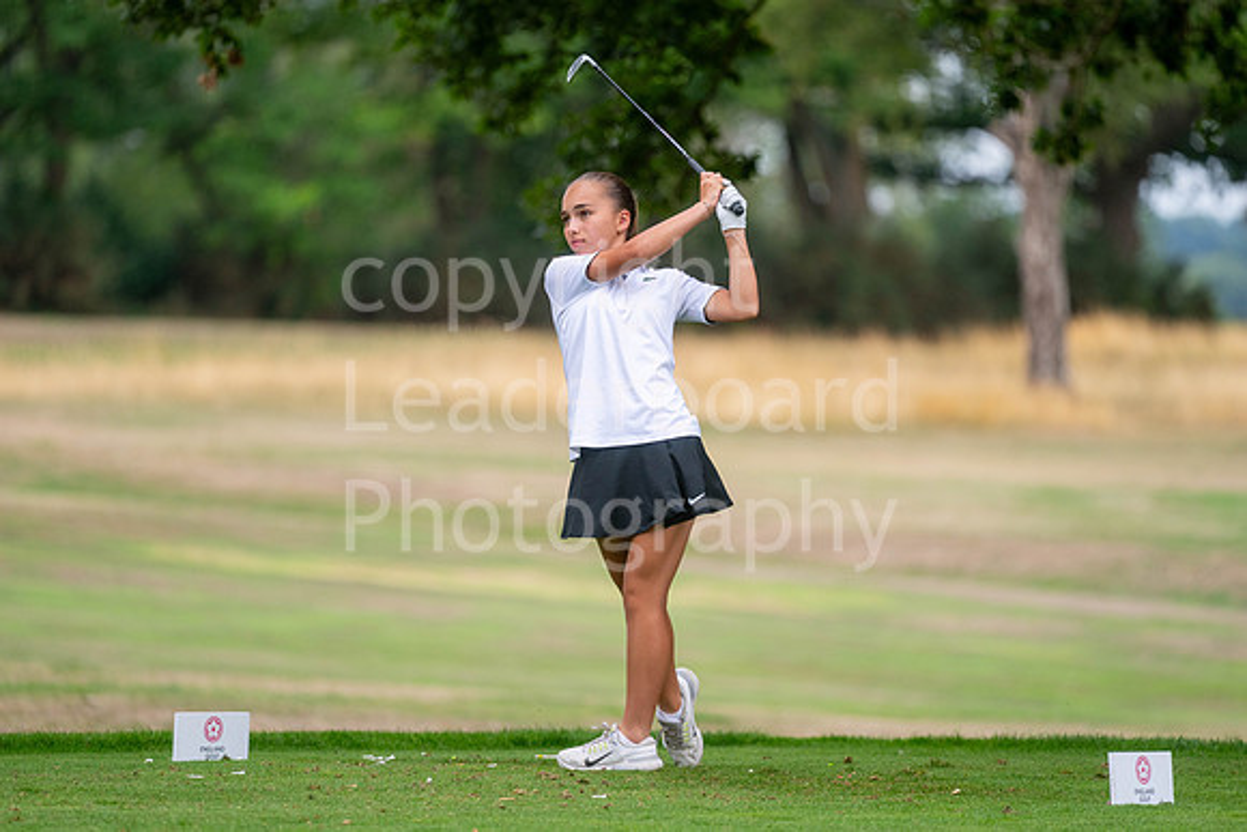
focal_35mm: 300
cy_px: 416
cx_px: 624
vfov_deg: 4.6
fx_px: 10394
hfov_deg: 6.9
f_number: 4
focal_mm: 300
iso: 500
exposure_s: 1/800
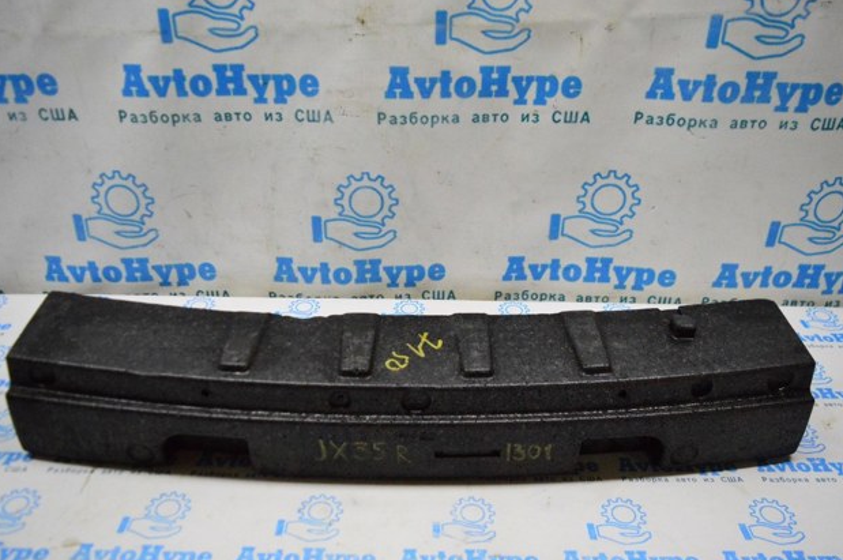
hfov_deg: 60.3
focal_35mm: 31
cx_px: 409
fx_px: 725
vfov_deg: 42.2
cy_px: 287
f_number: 3.5
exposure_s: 1/1000
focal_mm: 20
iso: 6400
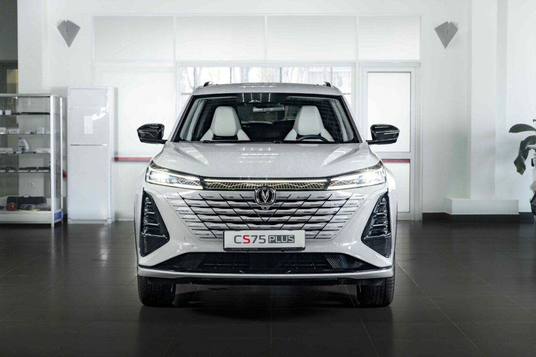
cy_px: 178
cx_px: 268
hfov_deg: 28.8
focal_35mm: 70
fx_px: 1042
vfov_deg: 19.5
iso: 800
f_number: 5
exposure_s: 1/100
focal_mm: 70
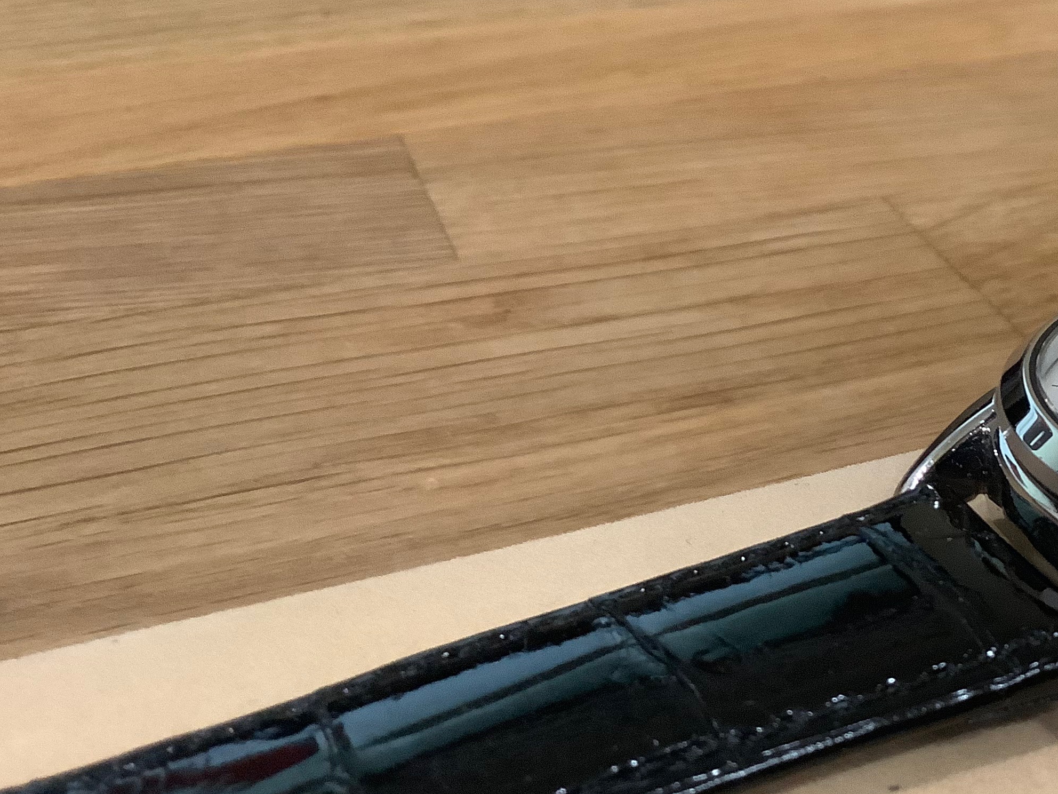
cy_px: 524
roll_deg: -0.1
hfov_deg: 36.2
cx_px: 852
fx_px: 1559
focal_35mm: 51
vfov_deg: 28.4
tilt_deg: -35.8
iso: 400
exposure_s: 1/40
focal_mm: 3.3
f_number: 2.4
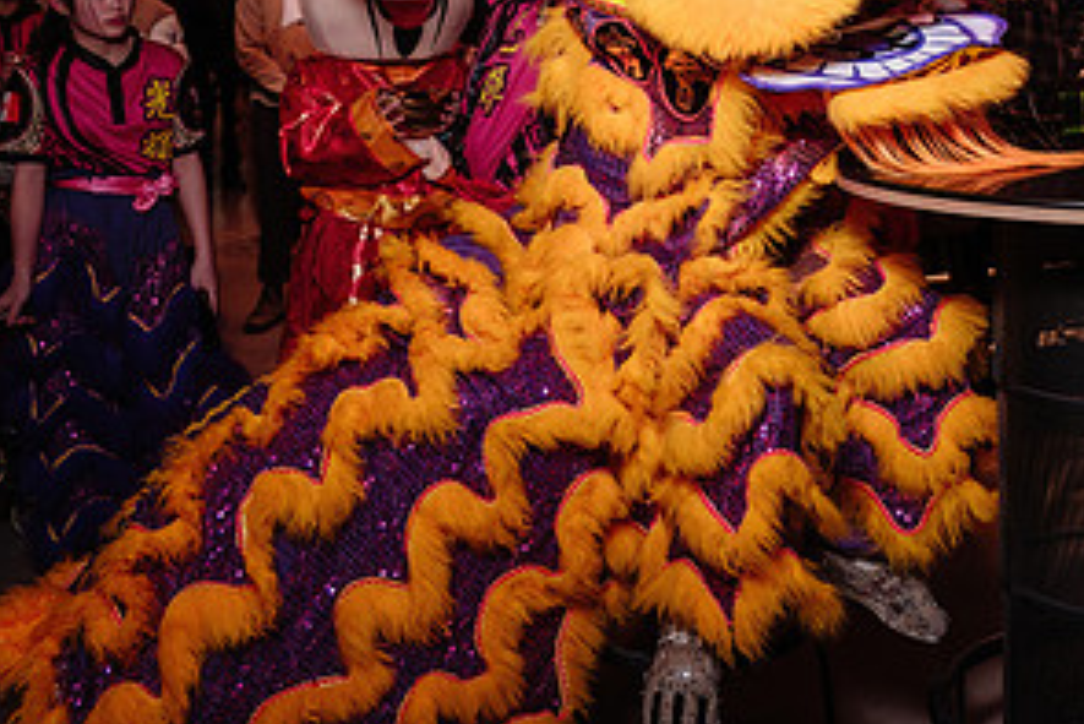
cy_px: 49
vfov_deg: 25.1
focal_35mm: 52
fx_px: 1566
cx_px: 816
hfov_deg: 37.2
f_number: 2.8
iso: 125
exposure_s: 1/160
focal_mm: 16
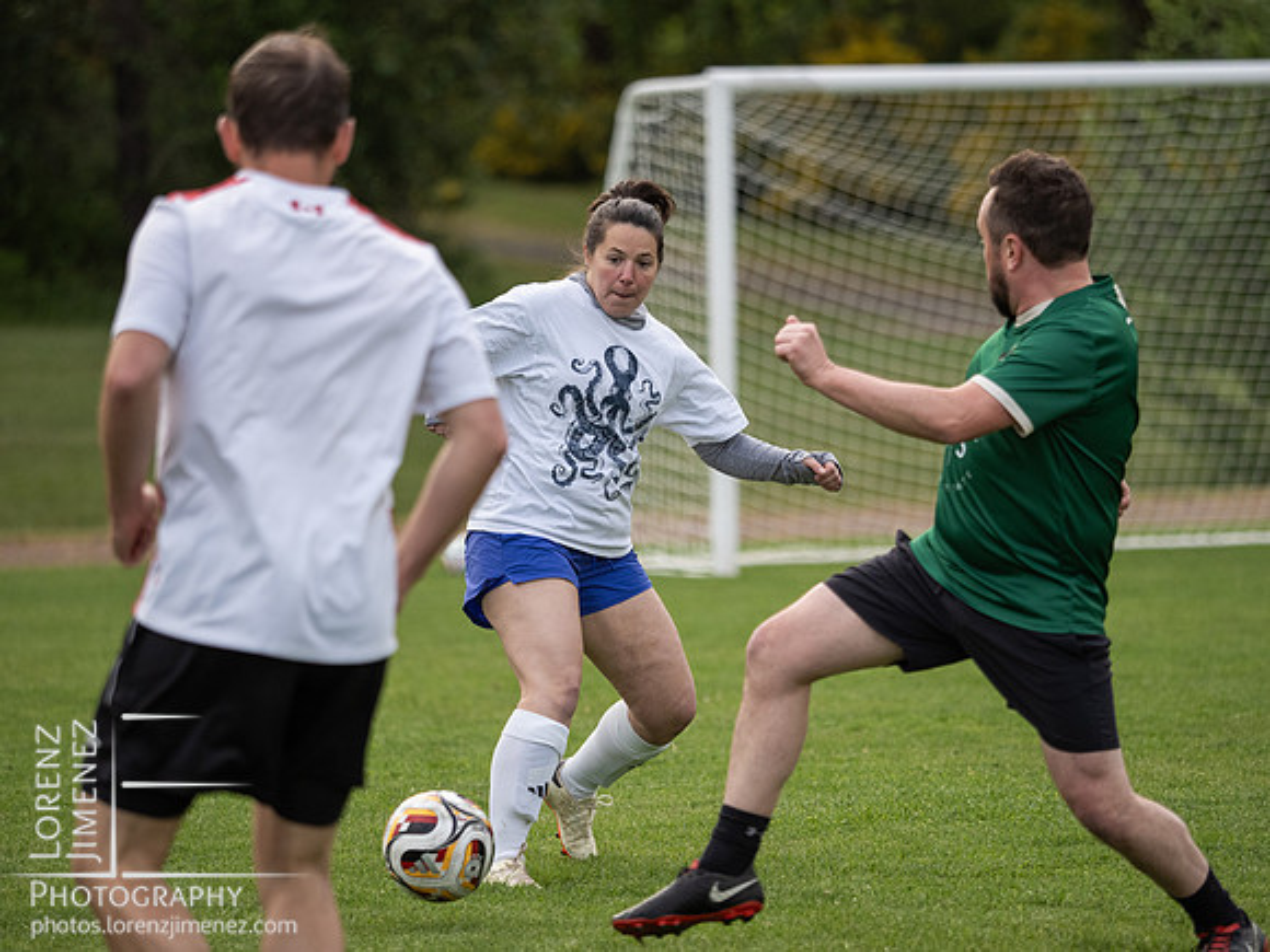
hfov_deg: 6.6
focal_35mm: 300
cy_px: 476
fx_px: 11006
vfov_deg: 5.0
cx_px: 635
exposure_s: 1/1250
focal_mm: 150
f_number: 2.8
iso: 400
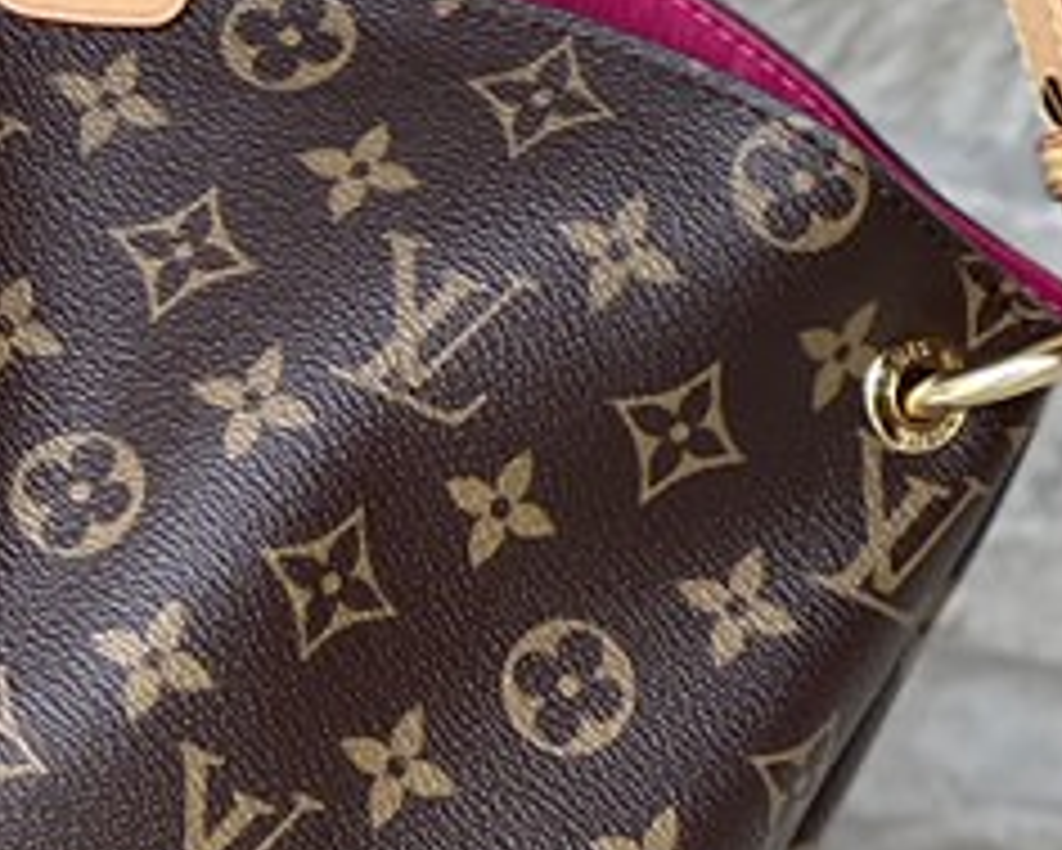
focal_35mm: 238
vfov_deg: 6.5
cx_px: -214
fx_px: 7484
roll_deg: -23.9
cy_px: 54
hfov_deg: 8.0
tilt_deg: -18.6
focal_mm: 7.5
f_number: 2.2
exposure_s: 1/121
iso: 64
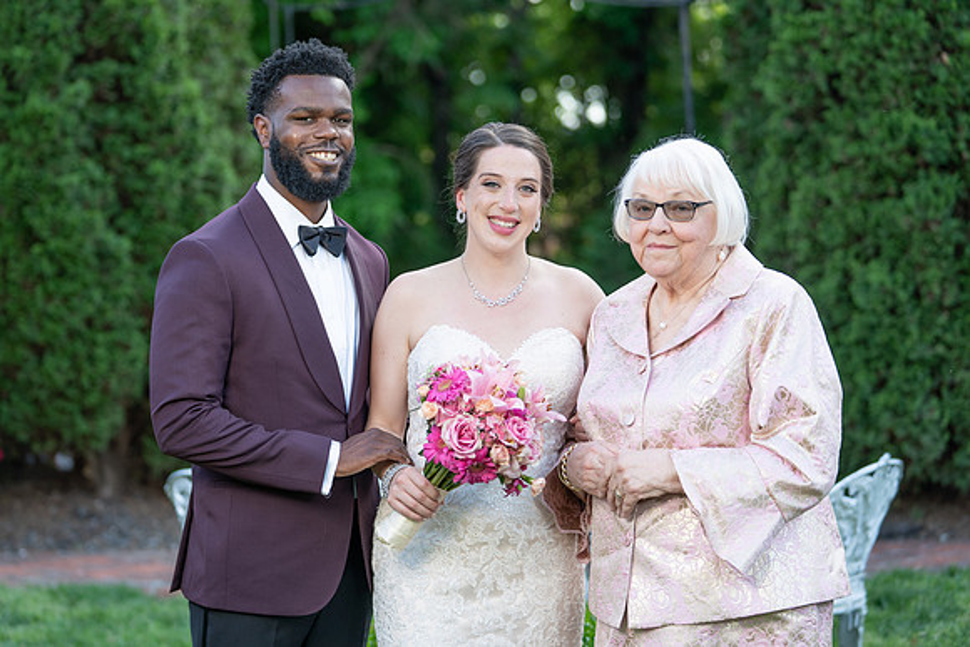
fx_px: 2470
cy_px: 316
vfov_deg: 14.9
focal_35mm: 92
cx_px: 453
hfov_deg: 22.2
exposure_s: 1/200
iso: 100
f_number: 2.8
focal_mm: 86
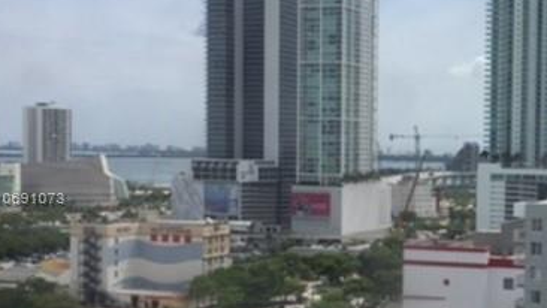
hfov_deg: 28.8
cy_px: 199
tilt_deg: -2.3
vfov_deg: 17.5
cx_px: 535
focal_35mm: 69
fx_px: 1001
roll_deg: -1.9
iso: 32
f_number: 2.2
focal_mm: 4.15
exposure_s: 1/3300
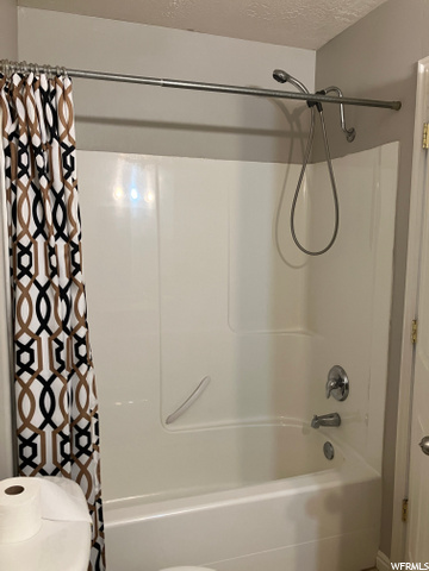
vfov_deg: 63.4
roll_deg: -1.2
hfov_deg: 49.7
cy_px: 286
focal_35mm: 28
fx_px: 463
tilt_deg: -6.2
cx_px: 214
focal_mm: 3.99
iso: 125
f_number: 1.8
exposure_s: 1/60
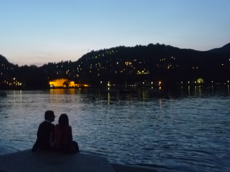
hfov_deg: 44.8
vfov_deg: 34.3
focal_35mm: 42
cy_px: 86
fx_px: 279
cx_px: 115
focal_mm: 7.5
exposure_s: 1/8
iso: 800
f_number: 3.3
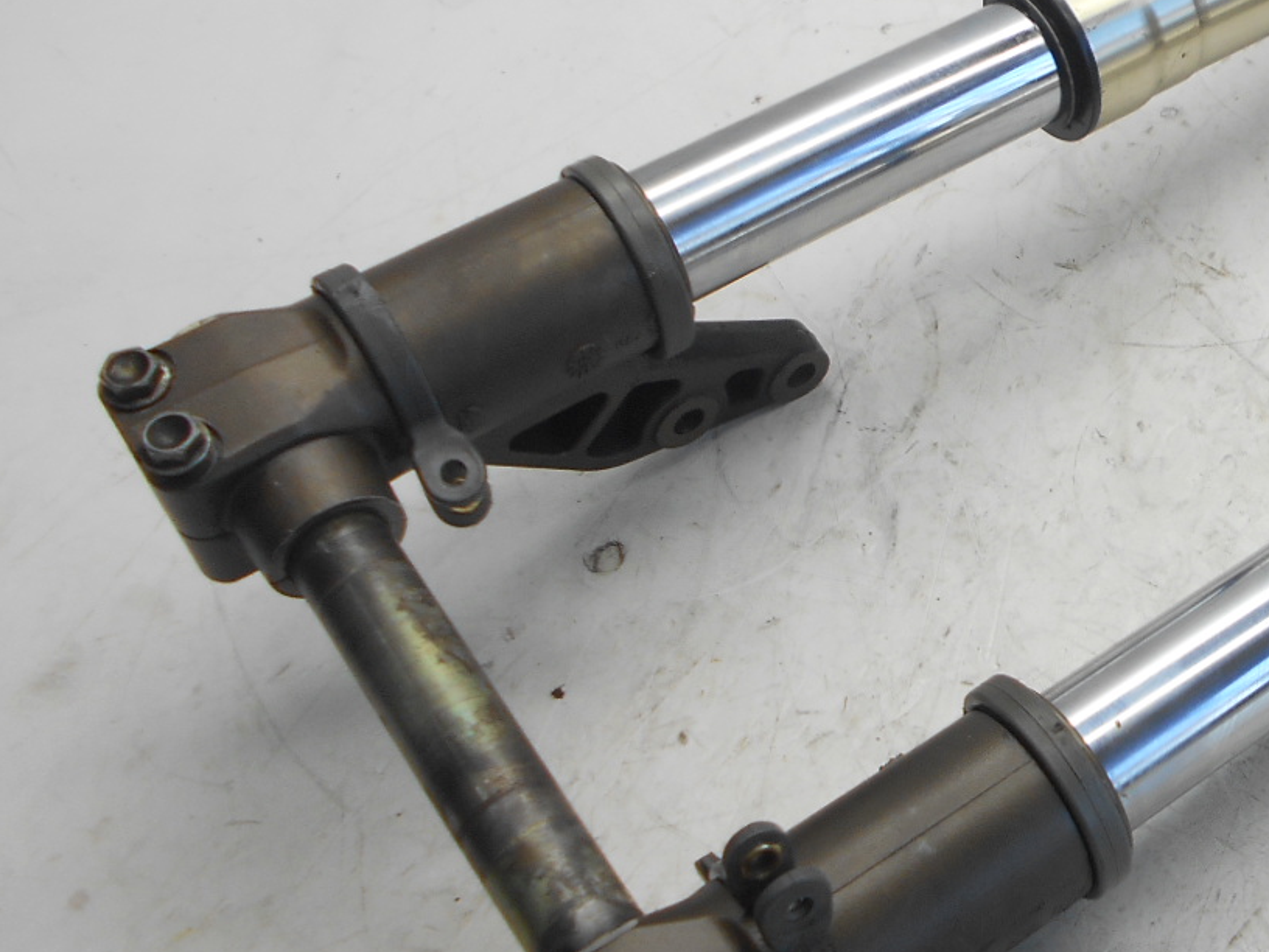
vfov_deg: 28.5
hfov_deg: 34.6
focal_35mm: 51
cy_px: 401
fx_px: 1870
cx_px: 1224
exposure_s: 1/60
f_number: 3.2
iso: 80
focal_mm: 4.6
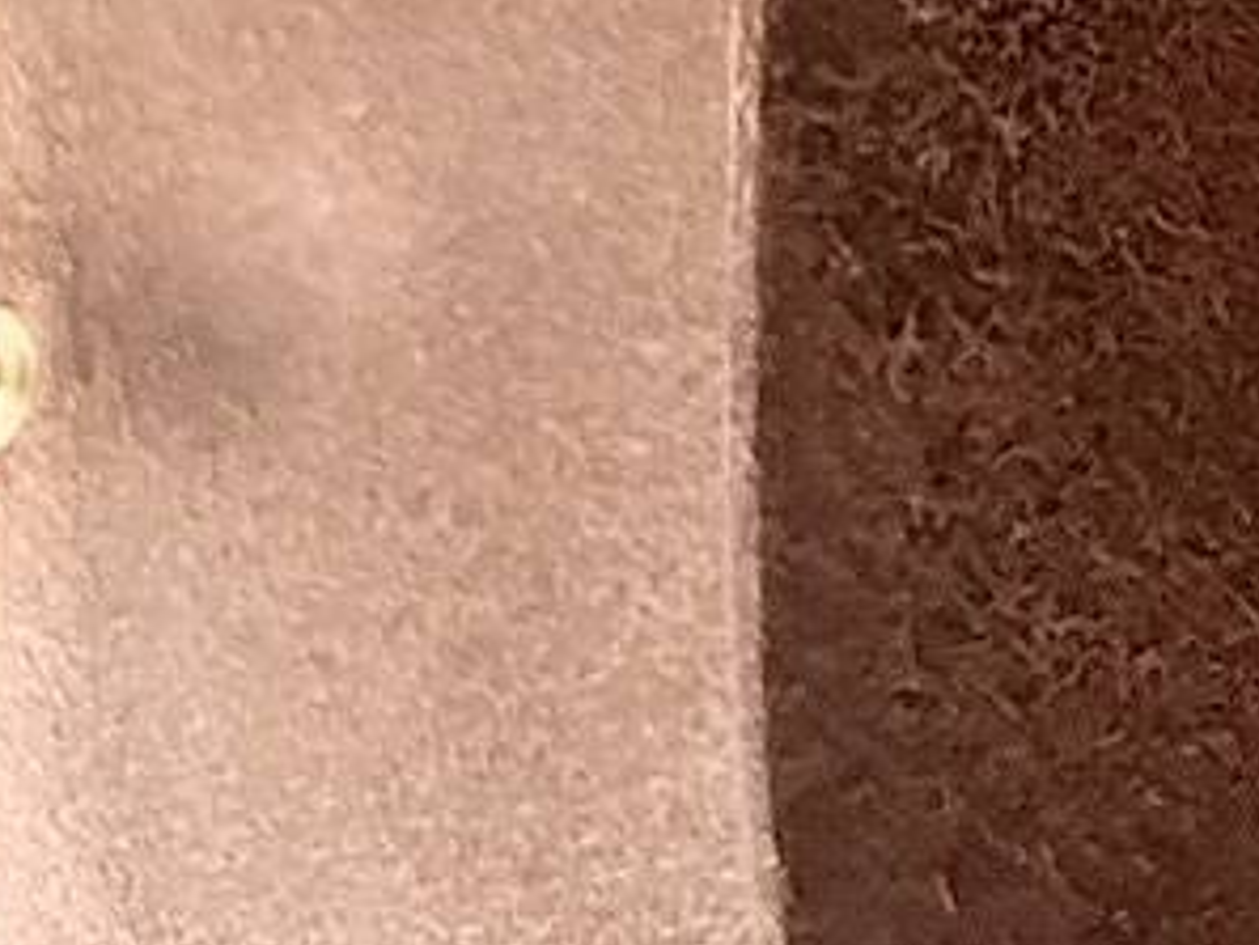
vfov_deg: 15.9
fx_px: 3056
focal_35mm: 84
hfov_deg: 19.7
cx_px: 1975
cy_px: -547
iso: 800
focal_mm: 5.1
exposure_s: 1/30
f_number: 1.6
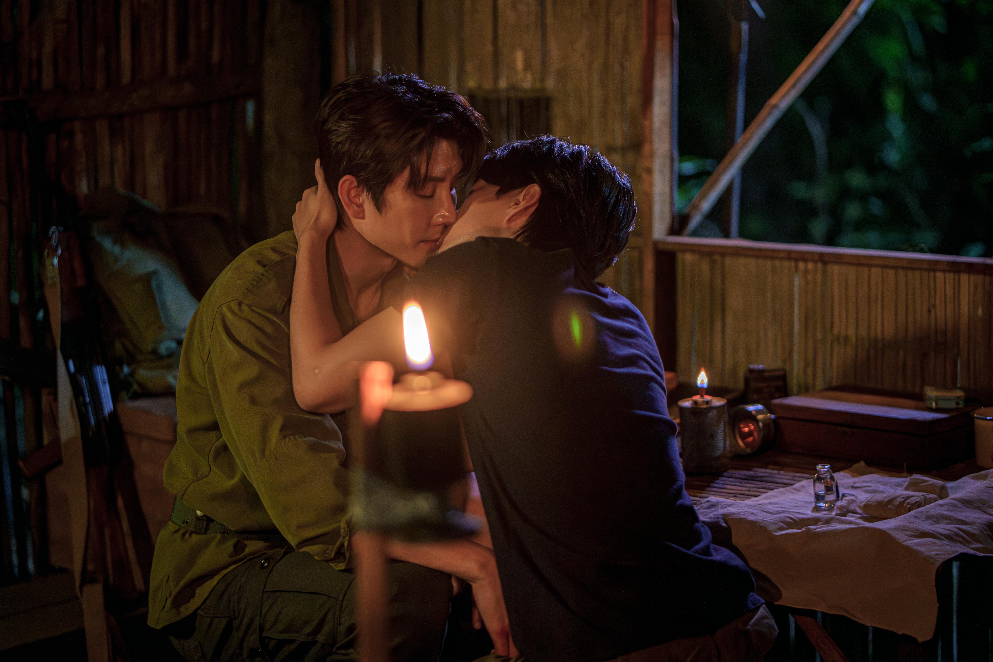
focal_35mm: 85
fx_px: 2344
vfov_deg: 16.1
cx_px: 496
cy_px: 331
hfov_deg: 23.9
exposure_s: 1/100
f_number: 1.8
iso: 5000
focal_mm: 85
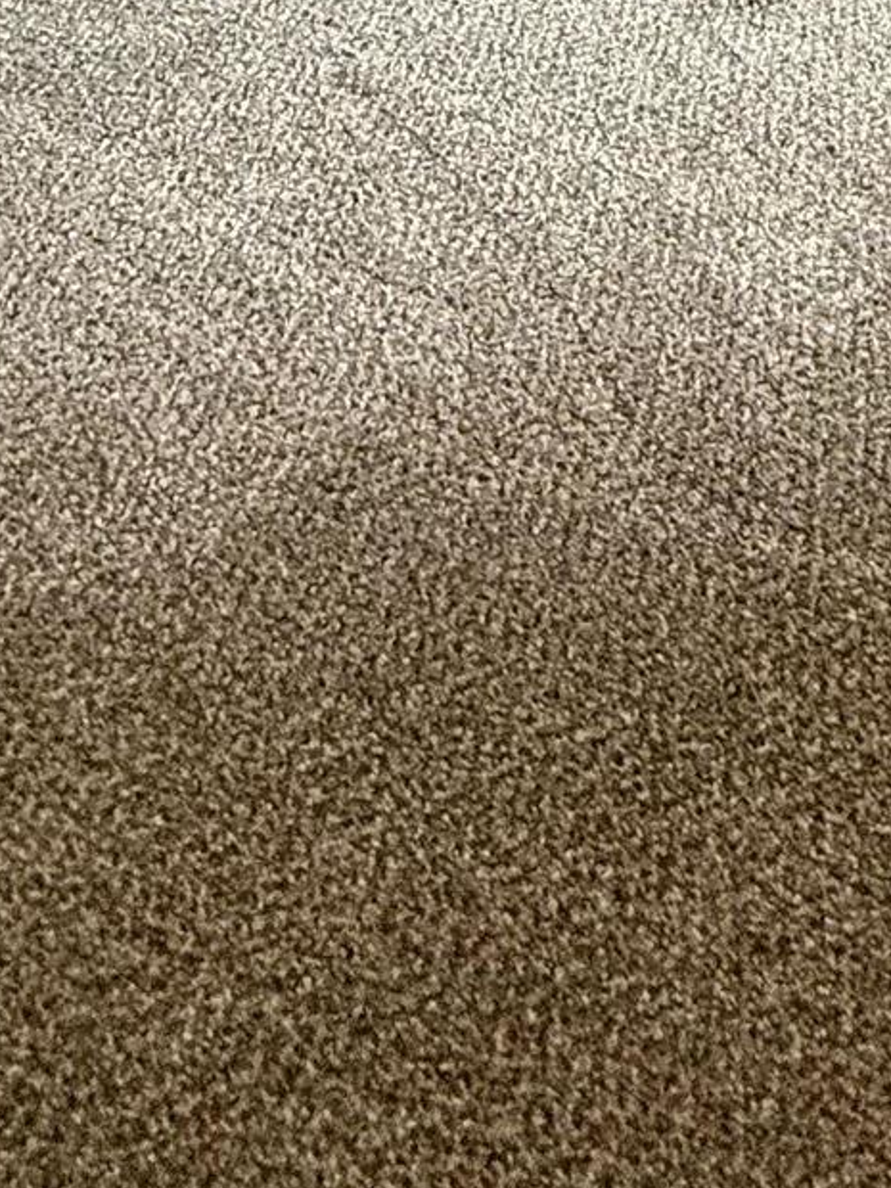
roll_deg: +0.1
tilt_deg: -4.0
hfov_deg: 27.2
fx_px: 1785
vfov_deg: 23.7
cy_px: -820
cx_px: 772
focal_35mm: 52
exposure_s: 1/60
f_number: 2.2
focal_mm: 2.22
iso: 320
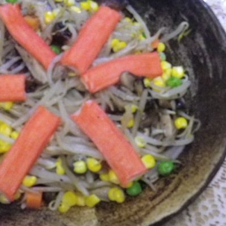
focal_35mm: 84
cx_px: 77
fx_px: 620
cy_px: 95
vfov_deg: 20.6
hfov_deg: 20.6
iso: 800
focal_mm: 10.4
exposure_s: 1/40
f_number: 4.5
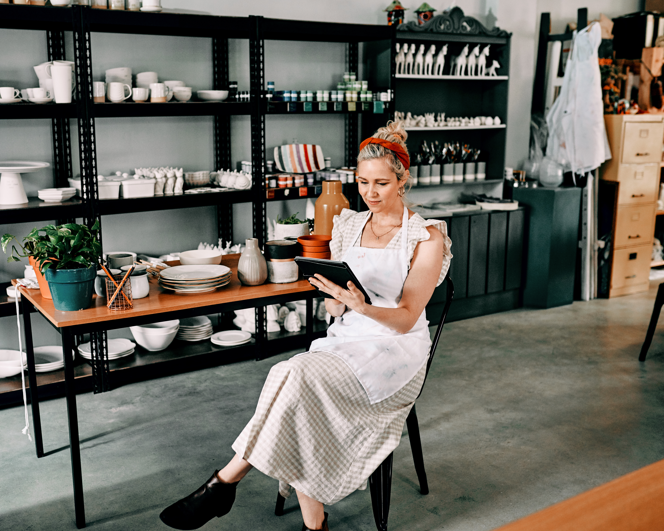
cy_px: 268
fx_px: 786
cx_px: 290
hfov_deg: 45.7
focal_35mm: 40
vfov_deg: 37.3
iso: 250
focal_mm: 35
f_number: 2.8
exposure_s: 1/250
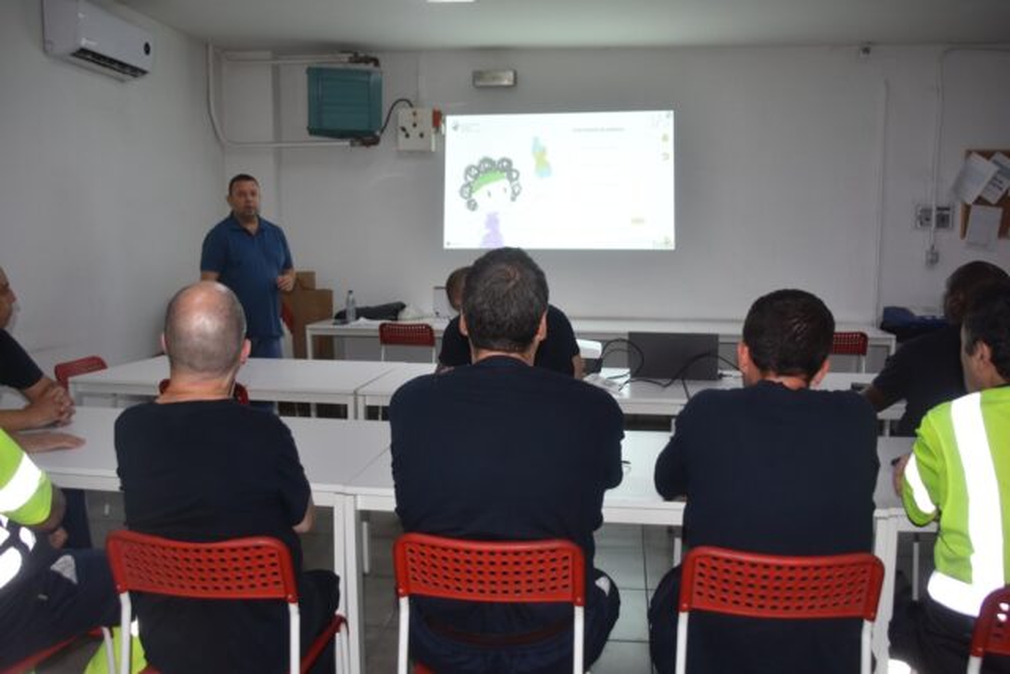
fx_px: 884
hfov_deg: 59.5
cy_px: 337
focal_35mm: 32
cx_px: 505
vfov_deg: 41.7
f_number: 3.8
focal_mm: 21
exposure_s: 1/60
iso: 400
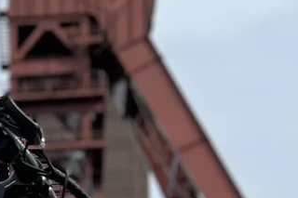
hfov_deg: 12.8
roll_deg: -1.3
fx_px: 1258
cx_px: -142
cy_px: 381
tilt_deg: +10.4
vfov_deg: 8.6
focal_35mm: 152
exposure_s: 1/5076
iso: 50
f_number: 1.5
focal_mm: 5.7
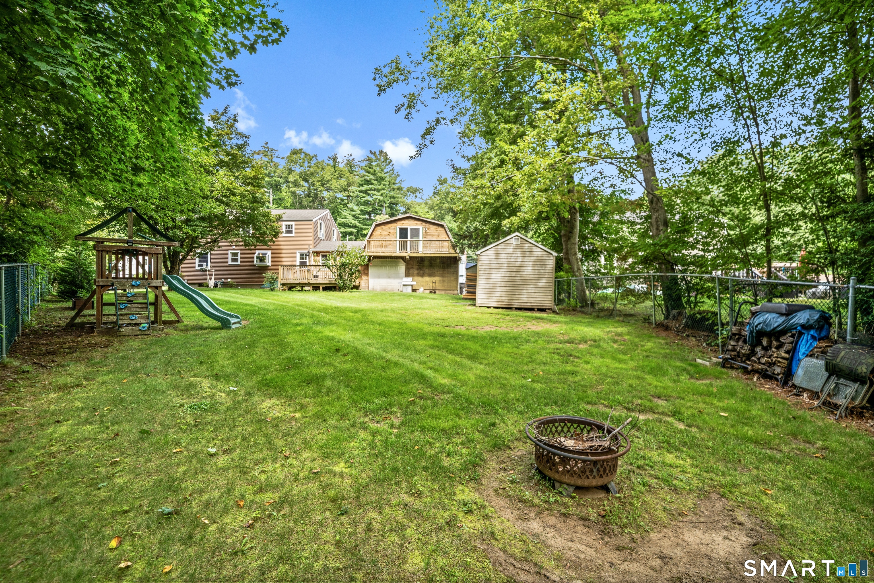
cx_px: 437
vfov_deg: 73.7
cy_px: 292
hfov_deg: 96.7
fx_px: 388
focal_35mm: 16
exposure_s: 1/50
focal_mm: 16
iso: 320
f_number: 9
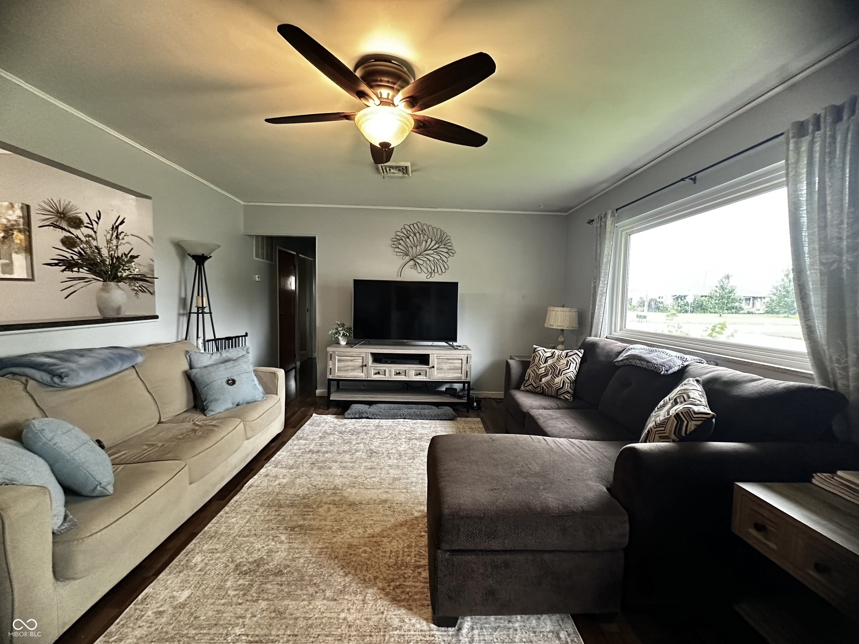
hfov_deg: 102.1
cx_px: 430
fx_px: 347
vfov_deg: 85.7
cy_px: 322
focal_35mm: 14
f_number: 2.2
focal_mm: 2.22
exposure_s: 1/60
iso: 800
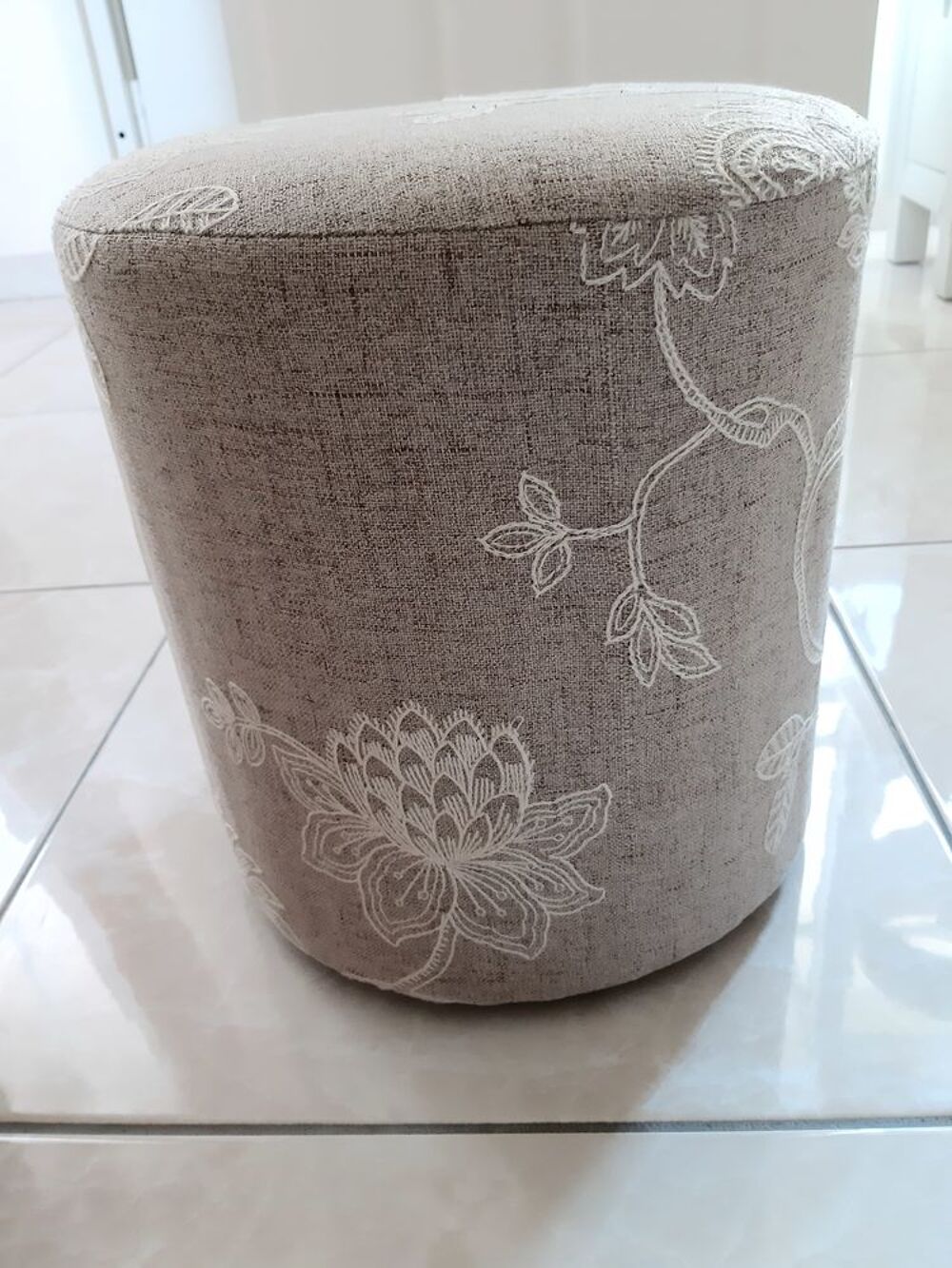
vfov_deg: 65.3
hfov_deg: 51.4
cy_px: 634
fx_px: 990
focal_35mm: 27
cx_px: 476
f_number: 1.7
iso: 250
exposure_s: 1/50
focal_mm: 3.93
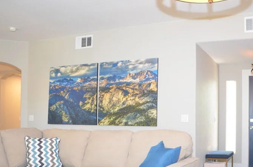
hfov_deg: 47.3
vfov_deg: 32.2
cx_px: 148
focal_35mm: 41
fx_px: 287
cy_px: 110
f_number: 4
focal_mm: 18
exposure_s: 1/60
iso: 800
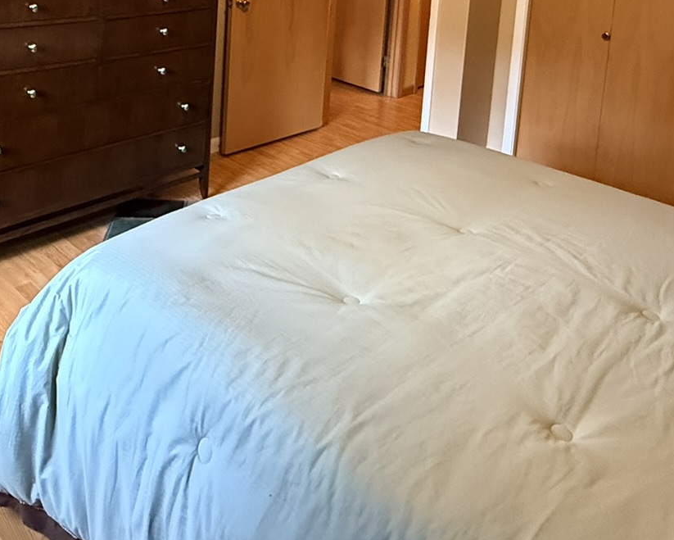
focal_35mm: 34
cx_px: 326
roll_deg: -4.6
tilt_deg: -5.7
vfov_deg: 37.8
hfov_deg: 52.8
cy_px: -22
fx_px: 678
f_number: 2.2
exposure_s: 1/60
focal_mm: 2.22
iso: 1000
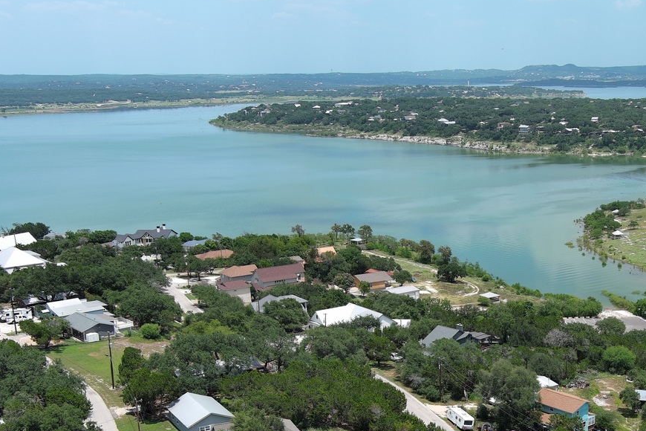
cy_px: 367
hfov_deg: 36.1
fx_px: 969
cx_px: 478
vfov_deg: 24.5
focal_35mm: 54
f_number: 2.8
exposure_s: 1/1357
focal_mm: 10.57
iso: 101
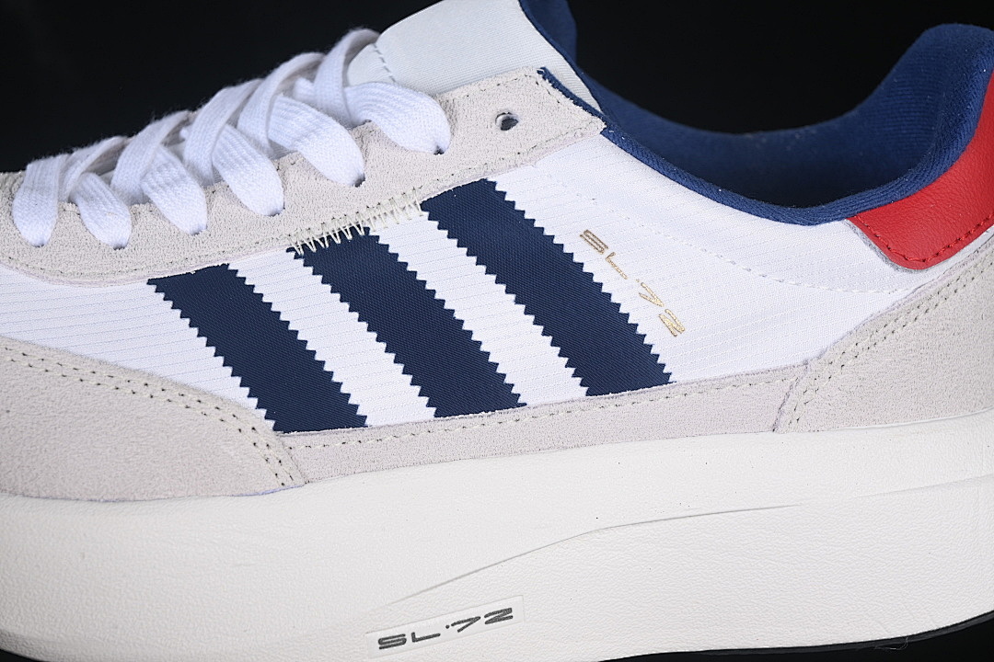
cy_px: 331
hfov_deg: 27.0
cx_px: 497
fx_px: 2071
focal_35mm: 75
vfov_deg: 18.2
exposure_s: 1/80
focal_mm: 50
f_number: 7.1
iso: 160
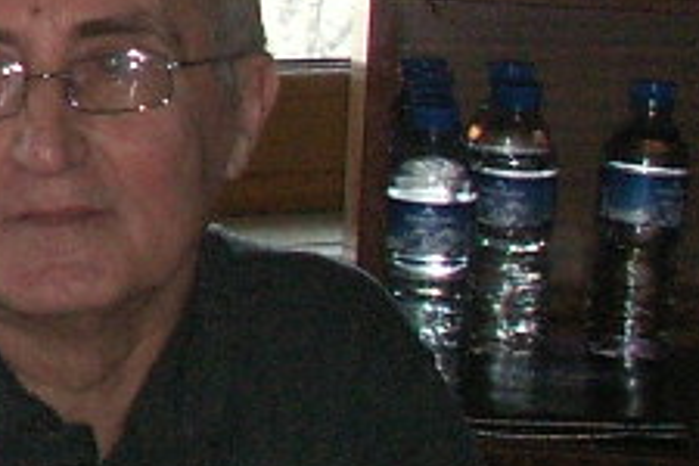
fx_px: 5320
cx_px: -1339
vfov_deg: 5.0
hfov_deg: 6.8
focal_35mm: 274
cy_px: -286
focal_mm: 7.7
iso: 100
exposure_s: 1/100
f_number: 3.5
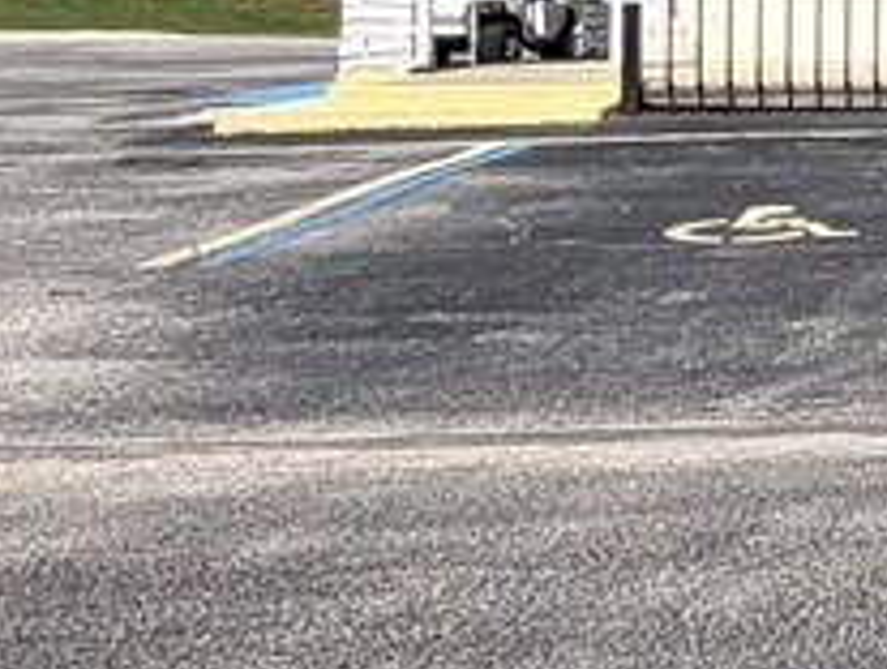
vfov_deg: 13.4
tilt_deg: +2.4
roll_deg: +0.2
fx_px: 2772
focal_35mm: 108
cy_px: -90
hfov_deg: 13.0
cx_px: 2220
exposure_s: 1/1259
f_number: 2.2
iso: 20
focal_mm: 2.22
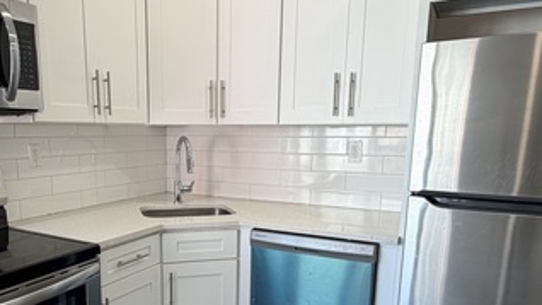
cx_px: 205
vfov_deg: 36.0
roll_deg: +0.2
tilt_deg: -12.1
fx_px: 460
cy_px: 220
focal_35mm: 32
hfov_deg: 60.3
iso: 100
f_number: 2.2
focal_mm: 2.22
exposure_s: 1/120
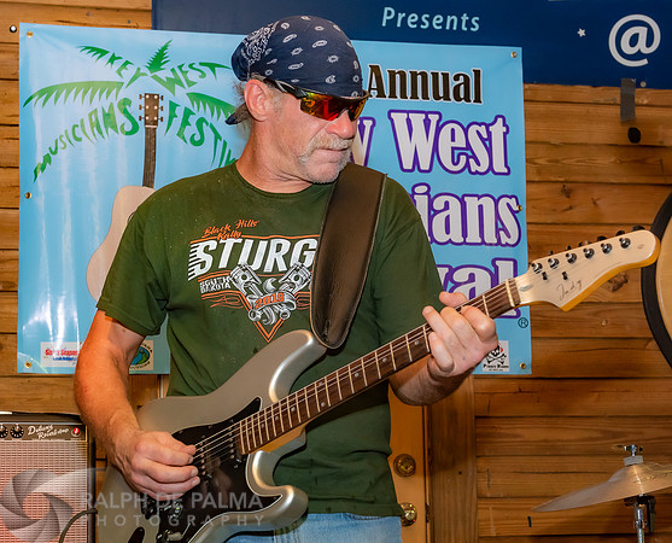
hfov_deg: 29.8
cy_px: 313
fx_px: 1261
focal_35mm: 63
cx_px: 297
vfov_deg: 24.3
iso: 1000
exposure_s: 1/160
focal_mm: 40
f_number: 5.6
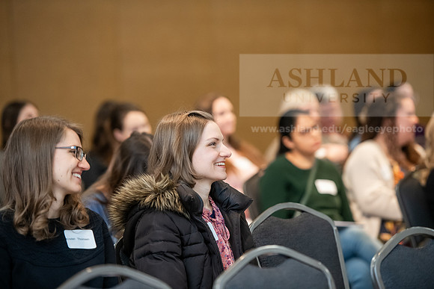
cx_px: 217
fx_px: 1929
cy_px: 144
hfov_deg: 12.8
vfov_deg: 8.6
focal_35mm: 160
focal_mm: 160
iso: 2500
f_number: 2.8
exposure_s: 1/200
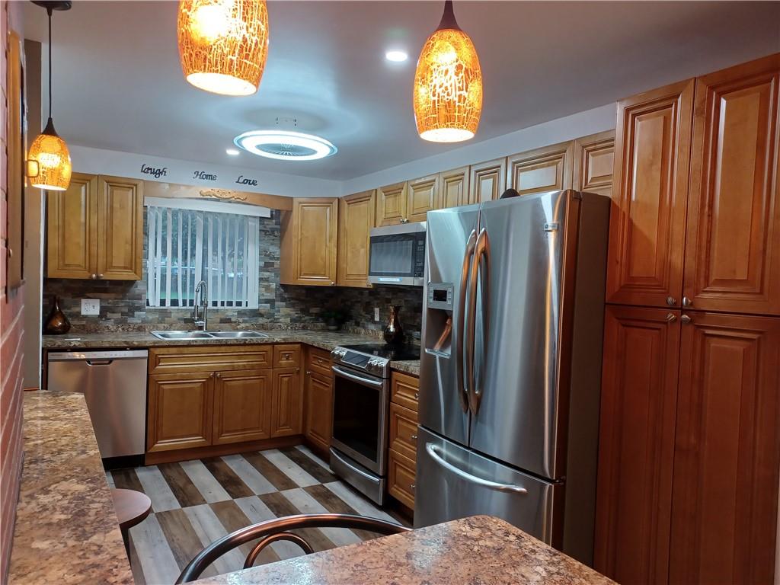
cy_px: 292
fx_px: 563
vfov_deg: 54.9
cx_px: 390
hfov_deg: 69.4
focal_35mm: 25
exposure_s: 1/40
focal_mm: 4.6
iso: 250
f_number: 1.8
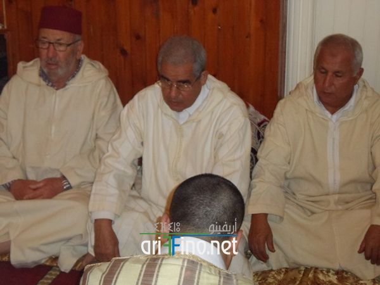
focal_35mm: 82
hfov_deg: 23.8
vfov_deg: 18.0
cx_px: 190
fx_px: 900
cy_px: 142
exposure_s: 1/45
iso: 640
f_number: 4.4
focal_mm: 15.4
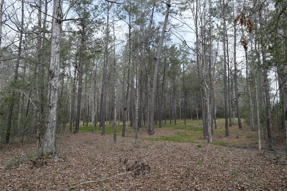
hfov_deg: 67.4
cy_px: 96
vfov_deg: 47.9
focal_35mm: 27
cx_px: 144
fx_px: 215
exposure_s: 1/250
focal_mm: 18
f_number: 8
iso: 200
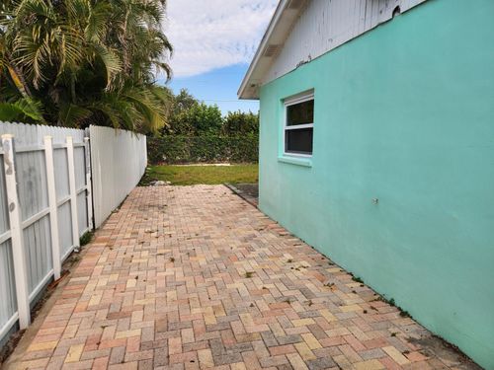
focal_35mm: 23
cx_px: 247
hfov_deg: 73.9
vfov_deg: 58.9
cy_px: 185
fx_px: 328
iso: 20
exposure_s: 1/1111
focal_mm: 5.4
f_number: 1.8
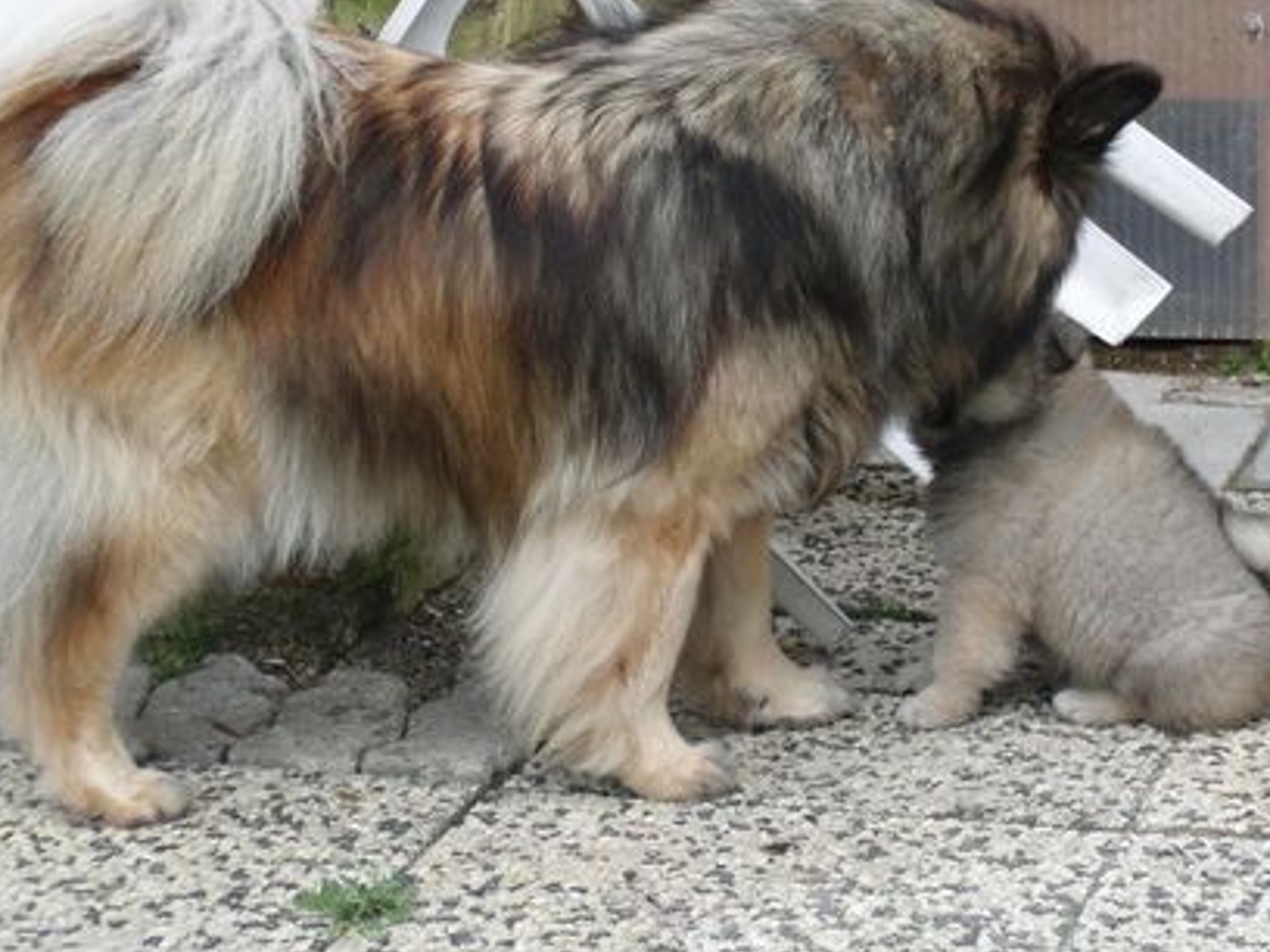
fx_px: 4476
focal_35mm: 122
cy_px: 392
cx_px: 872
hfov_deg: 16.1
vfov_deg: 12.1
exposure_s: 1/400
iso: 100
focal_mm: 14.35
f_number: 4.1
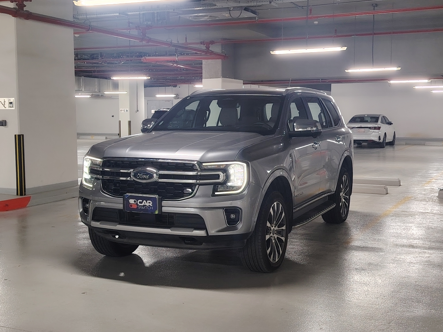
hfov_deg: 39.7
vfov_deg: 30.3
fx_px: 614
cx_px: 222
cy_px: 166
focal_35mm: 48
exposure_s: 1/33.3
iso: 506
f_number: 1.75
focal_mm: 5.25
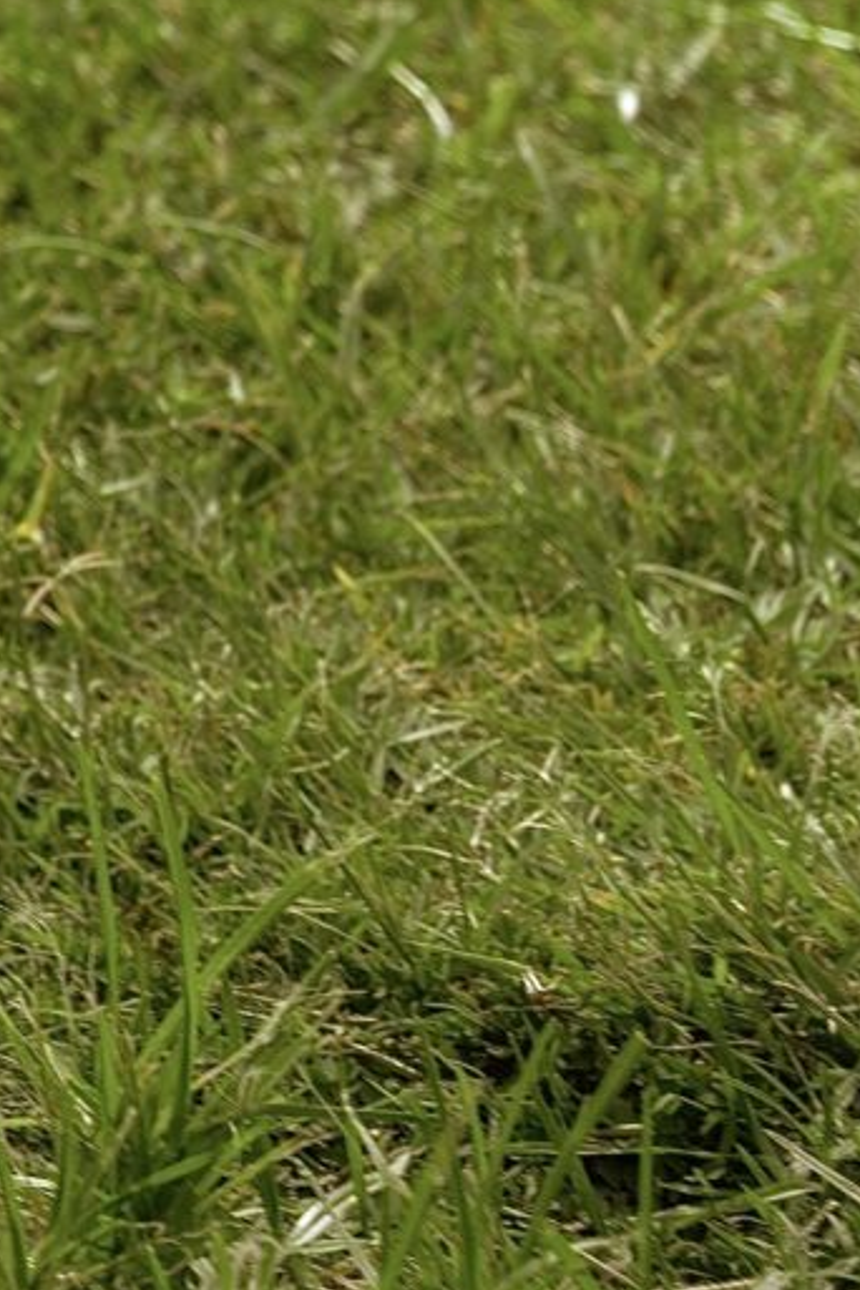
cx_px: -1254
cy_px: -1139
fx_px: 12505
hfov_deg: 3.9
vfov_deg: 5.8
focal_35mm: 349
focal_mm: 70
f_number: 4
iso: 160
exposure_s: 1/160
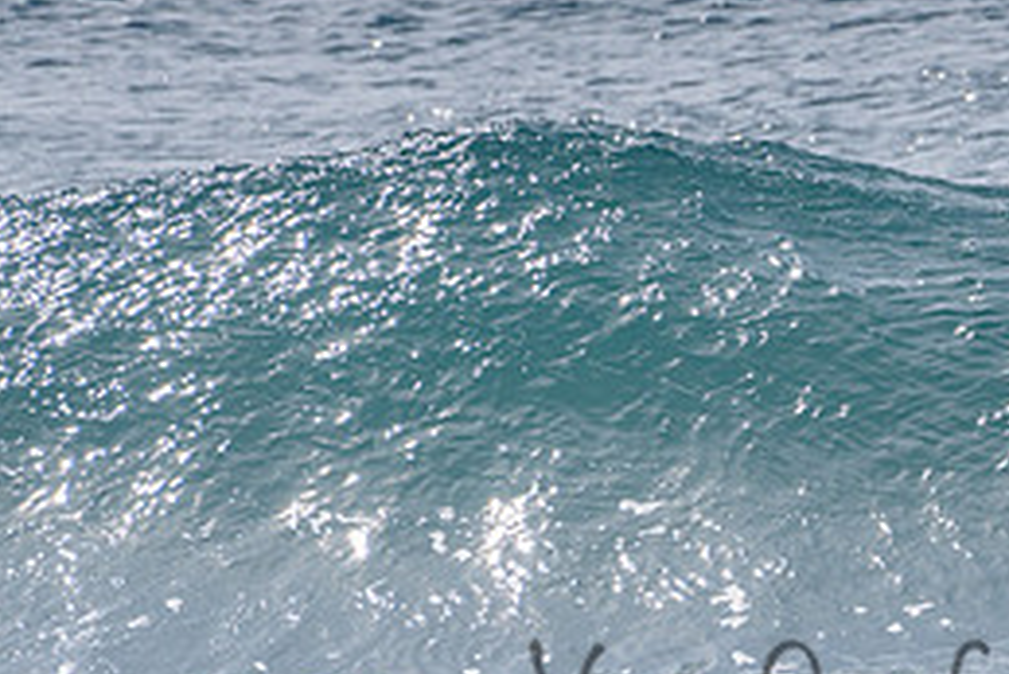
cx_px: 1185
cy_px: 499
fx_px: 38446
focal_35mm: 1371
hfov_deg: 1.5
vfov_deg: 1.0
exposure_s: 1/2000
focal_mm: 500
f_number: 5.6
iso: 72
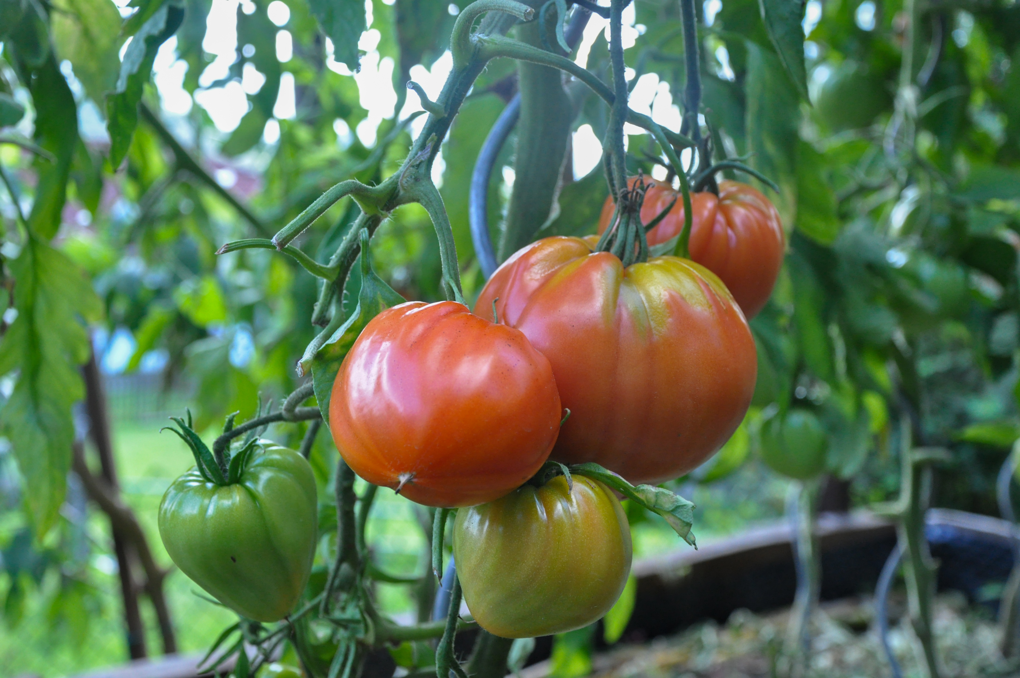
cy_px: 339
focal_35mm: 51
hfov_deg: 38.9
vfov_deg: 26.4
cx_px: 510
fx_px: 1443
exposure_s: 1/200
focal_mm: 34
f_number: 8
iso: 1000
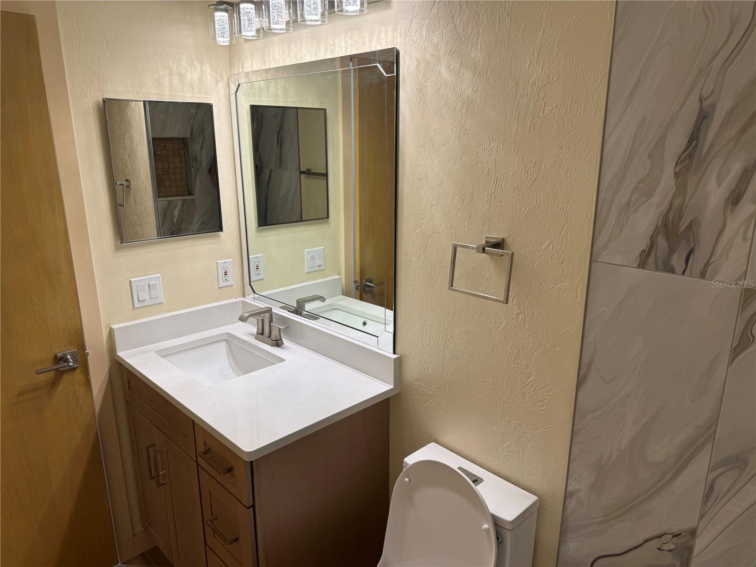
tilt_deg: -14.9
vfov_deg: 56.8
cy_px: 284
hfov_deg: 71.6
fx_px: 524
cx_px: 378
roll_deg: +0.4
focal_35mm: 24
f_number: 1.78
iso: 80
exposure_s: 1/120
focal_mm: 6.76
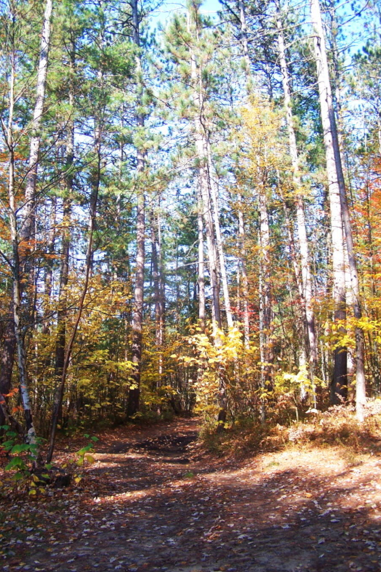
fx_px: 635
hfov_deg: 33.4
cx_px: 168
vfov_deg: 48.5
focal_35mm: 40
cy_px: 286
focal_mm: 6.3
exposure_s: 1/200
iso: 80
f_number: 2.8
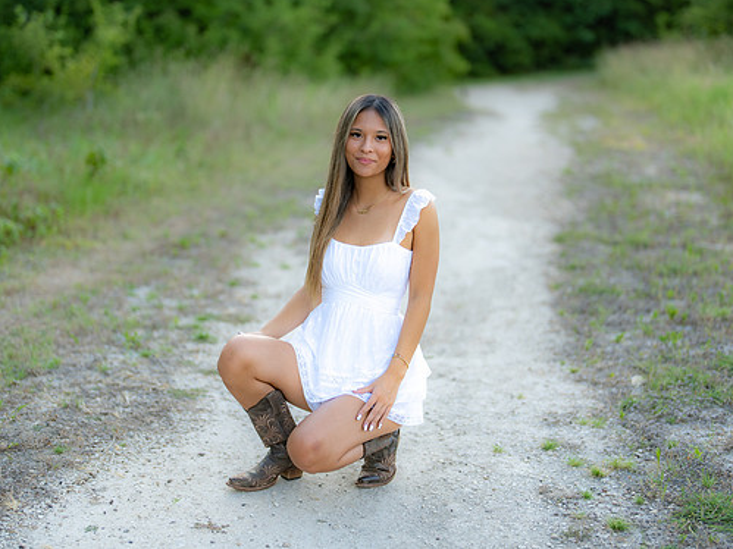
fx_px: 1270
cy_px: 254
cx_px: 358
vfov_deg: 24.4
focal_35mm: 60
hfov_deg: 32.2
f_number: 1.2
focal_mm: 50
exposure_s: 1/1000
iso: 100
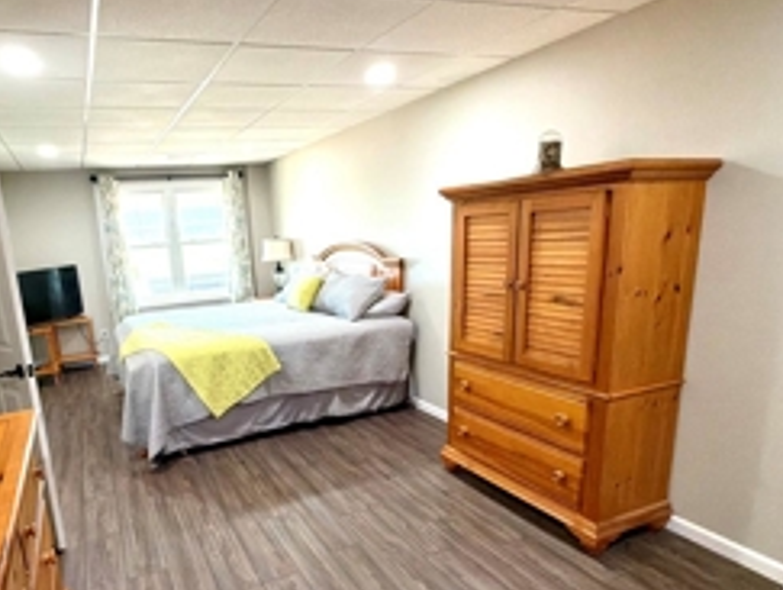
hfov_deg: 72.3
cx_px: 280
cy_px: 355
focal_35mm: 23
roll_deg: +3.9
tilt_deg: -14.3
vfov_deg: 58.5
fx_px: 521
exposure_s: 1/60
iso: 250
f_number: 2.2
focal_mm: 2.22
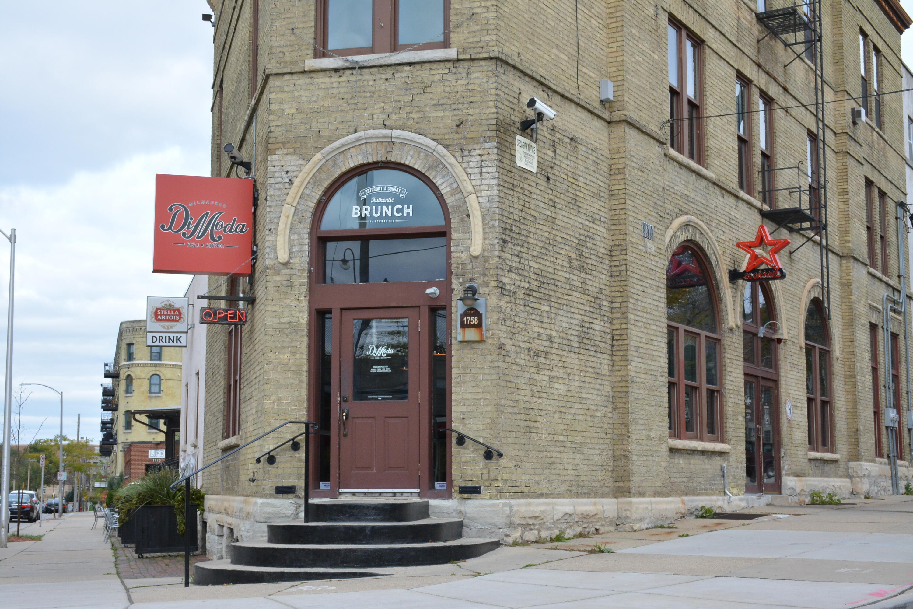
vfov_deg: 26.5
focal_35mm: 51
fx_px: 1294
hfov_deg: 38.9
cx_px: 456
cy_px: 304
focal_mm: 34
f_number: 10
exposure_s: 1/400
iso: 1250
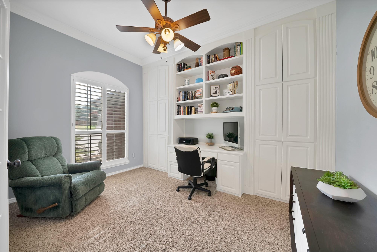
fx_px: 126
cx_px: 188
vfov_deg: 90.1
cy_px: 126
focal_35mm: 12
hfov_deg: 112.6
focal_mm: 12
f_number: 9
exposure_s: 1/6
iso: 500
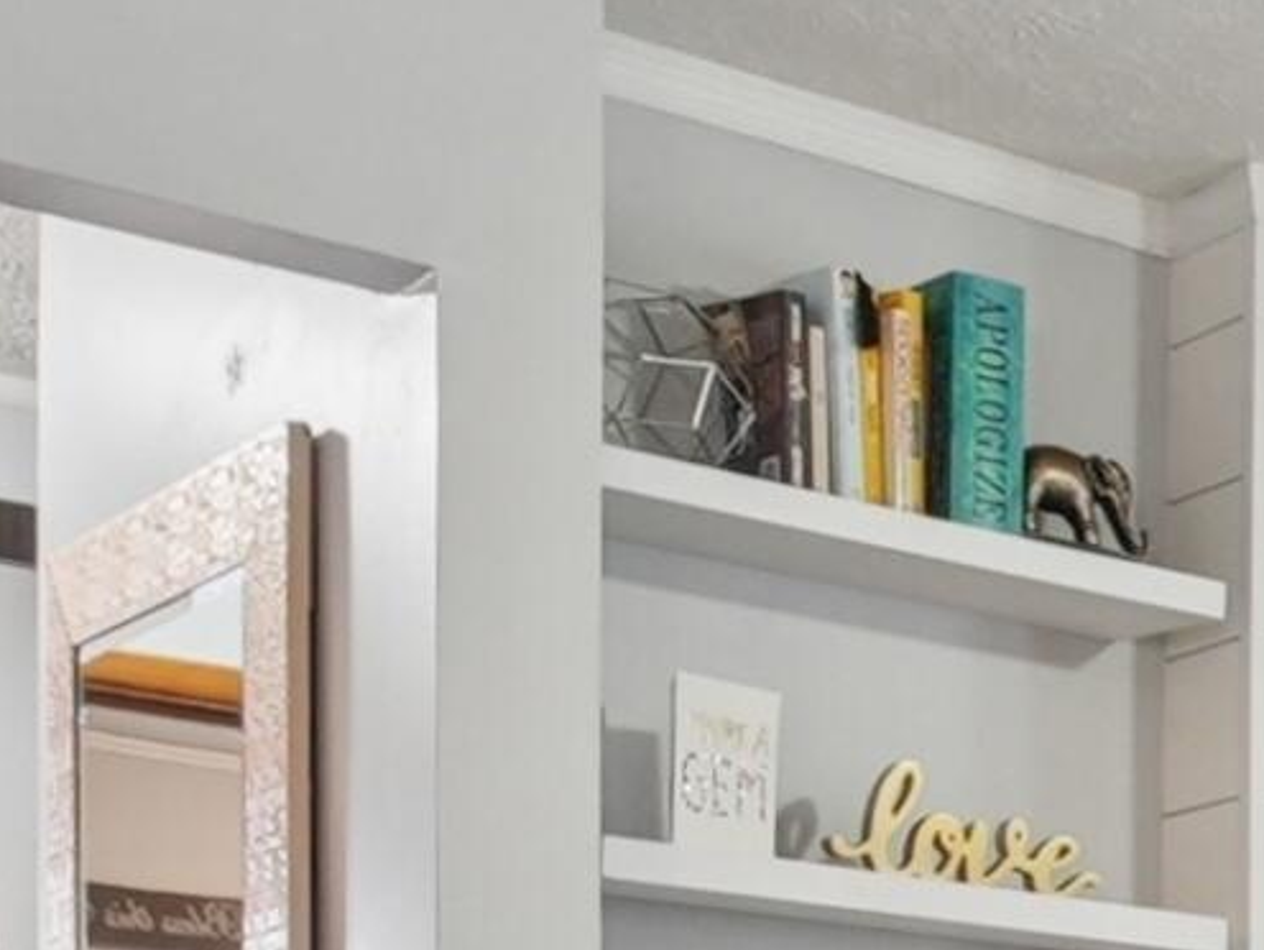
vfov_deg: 15.7
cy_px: 1474
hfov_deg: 15.9
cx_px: 2750
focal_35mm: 86
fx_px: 3143
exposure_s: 1/6
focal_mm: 11
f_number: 7.1
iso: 640
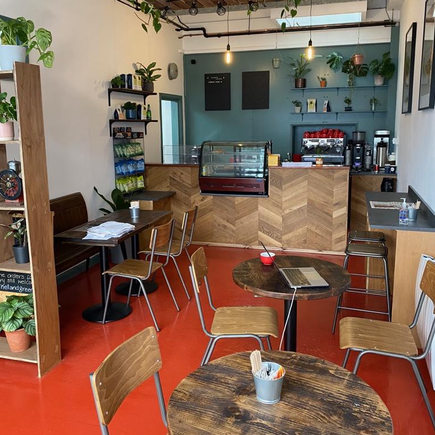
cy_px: 200
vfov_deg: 52.5
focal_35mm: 31
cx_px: 218
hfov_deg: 52.5
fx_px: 441
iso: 200
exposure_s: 1/60
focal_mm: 4.25
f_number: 1.8
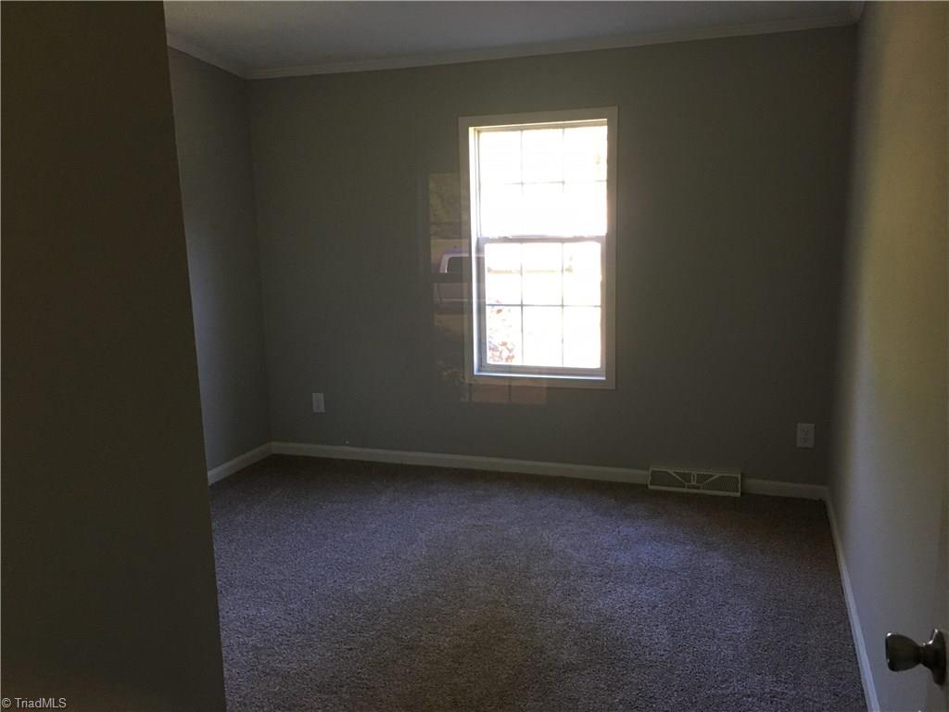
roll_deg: +1.2
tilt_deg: -9.5
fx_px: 795
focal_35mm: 29
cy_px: 356
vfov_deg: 48.2
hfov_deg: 61.7
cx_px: 474
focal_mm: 4.15
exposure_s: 1/30
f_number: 2.2
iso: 125
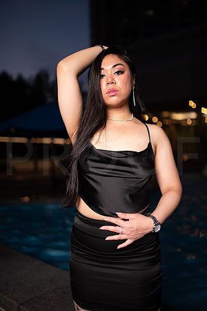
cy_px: 156
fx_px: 302
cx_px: 104
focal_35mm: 35
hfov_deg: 37.9
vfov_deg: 54.4
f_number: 1.4
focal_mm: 35
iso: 800
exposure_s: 1/640
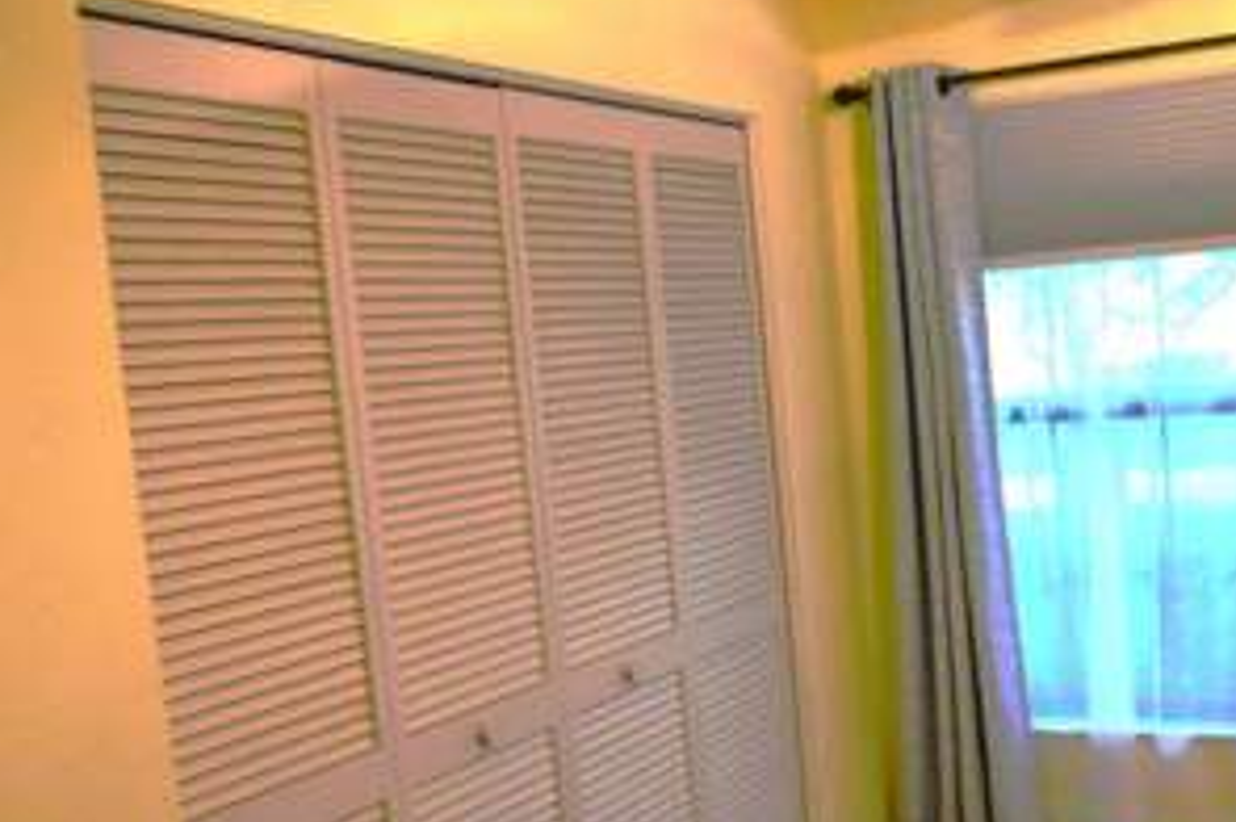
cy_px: 468
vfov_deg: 30.4
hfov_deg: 43.6
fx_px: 1509
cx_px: 867
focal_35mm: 44
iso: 2800
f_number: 3.5
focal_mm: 18
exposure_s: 1/200
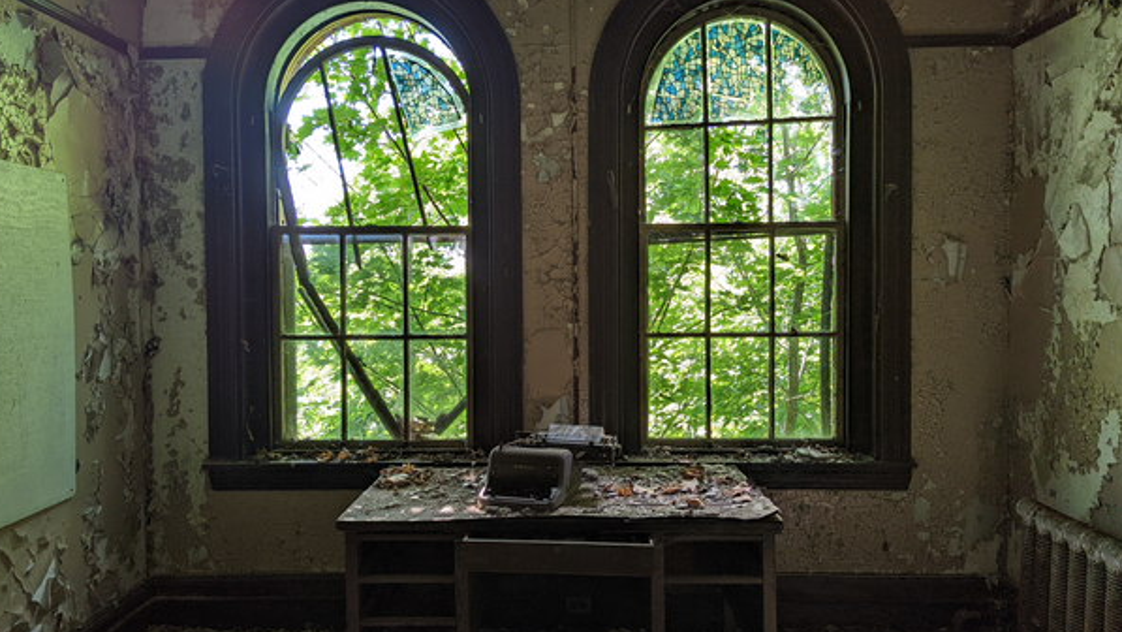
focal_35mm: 27
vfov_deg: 42.9
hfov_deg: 69.8
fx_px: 803
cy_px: 324
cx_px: 551
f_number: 1.85
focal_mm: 6.81
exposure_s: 1/51.2
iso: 39
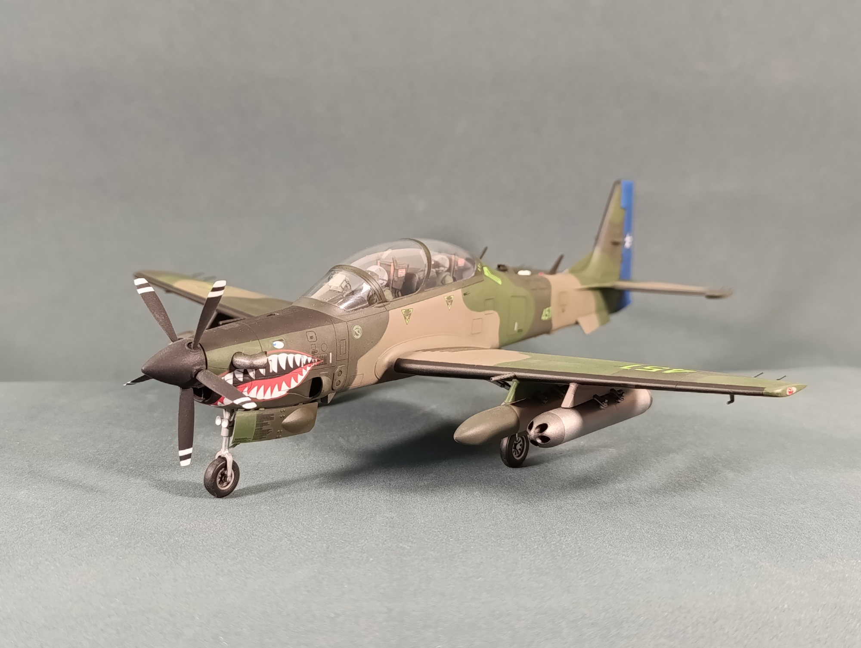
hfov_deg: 47.8
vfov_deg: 36.9
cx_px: 430
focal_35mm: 39
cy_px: 324
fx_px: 971
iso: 640
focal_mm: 6.14
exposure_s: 1/50
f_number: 1.65
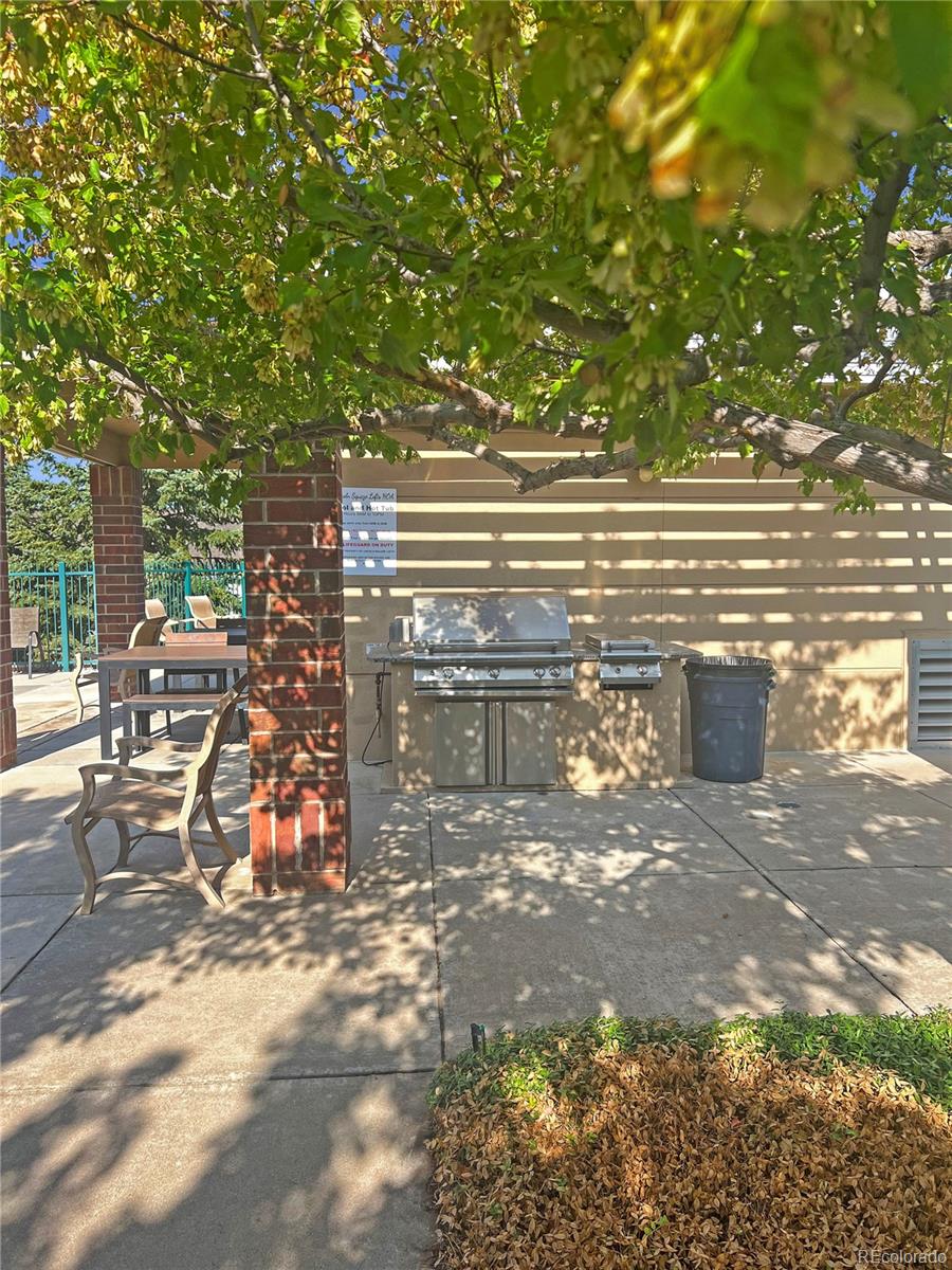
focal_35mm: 26
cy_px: 635
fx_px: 953
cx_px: 476
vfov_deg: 67.3
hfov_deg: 53.1
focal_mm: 5.7
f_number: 1.5
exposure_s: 1/1280
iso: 50
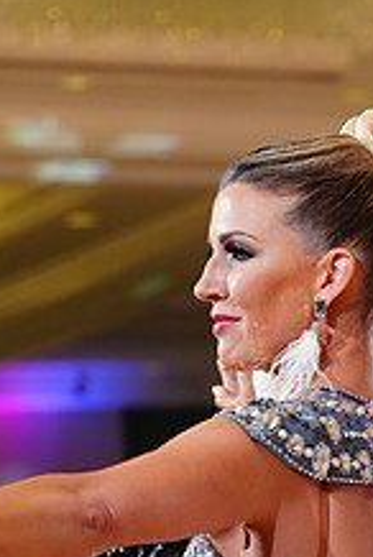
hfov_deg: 7.4
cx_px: 249
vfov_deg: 10.8
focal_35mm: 186
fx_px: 2881
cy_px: 726
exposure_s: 1/500
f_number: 3.5
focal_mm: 70
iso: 3200
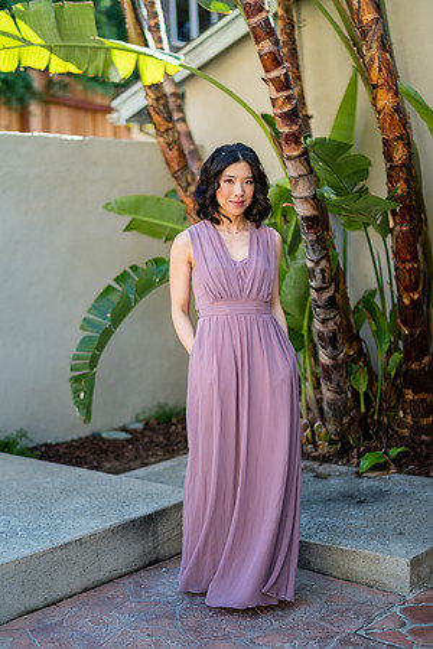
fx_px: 902
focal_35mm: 50
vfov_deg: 39.6
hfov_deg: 27.0
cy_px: 324
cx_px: 216
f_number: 1.4
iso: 100
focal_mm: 50
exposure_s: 1/1000
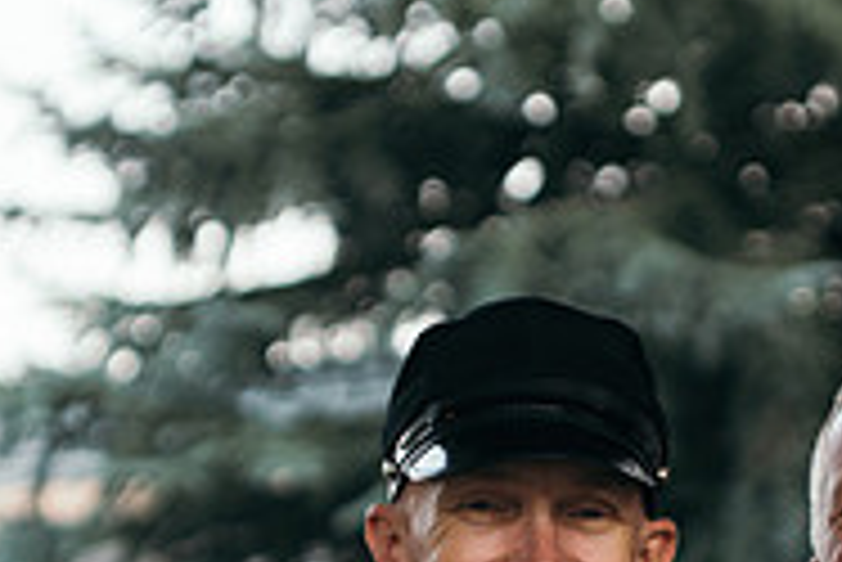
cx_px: 576
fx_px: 3628
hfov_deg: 13.2
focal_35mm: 155
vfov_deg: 8.7
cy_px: 762
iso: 125
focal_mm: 50
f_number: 2.5
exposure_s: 1/400
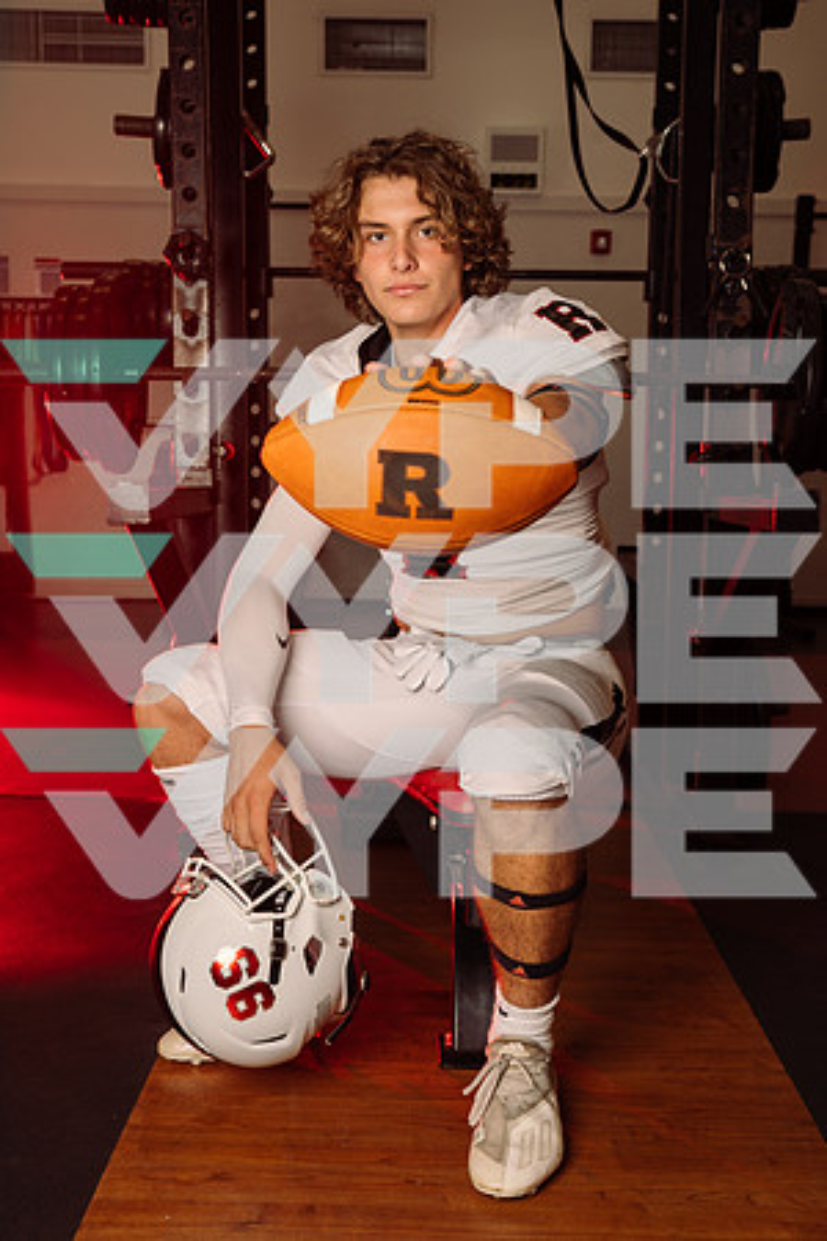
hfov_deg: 31.9
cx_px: 414
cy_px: 620
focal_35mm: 42
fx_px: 1447
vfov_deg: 46.4
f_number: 6.3
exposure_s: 1/250
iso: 250
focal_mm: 42
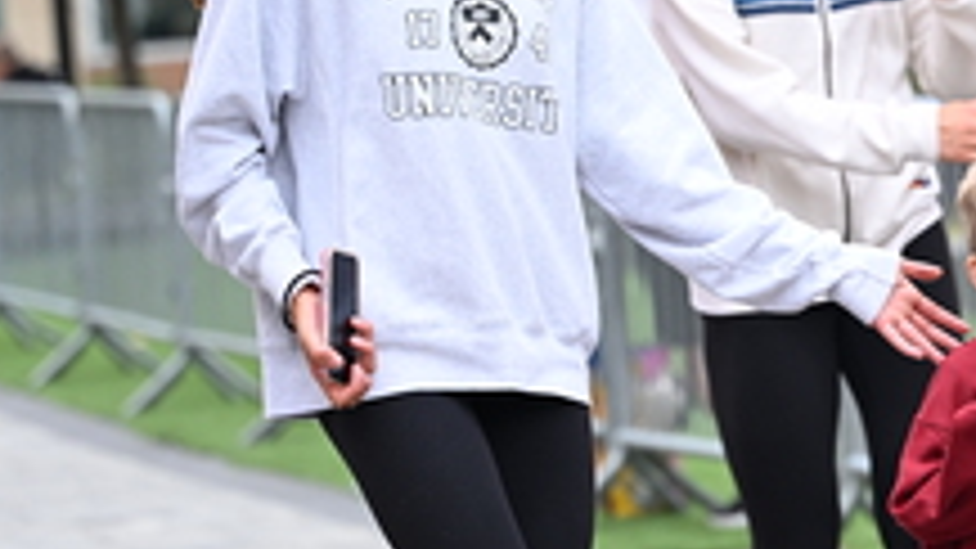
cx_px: 873
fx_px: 7064
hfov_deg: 7.9
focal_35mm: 273
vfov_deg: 4.4
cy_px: 205
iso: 640
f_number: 2.8
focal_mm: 103
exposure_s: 1/1600
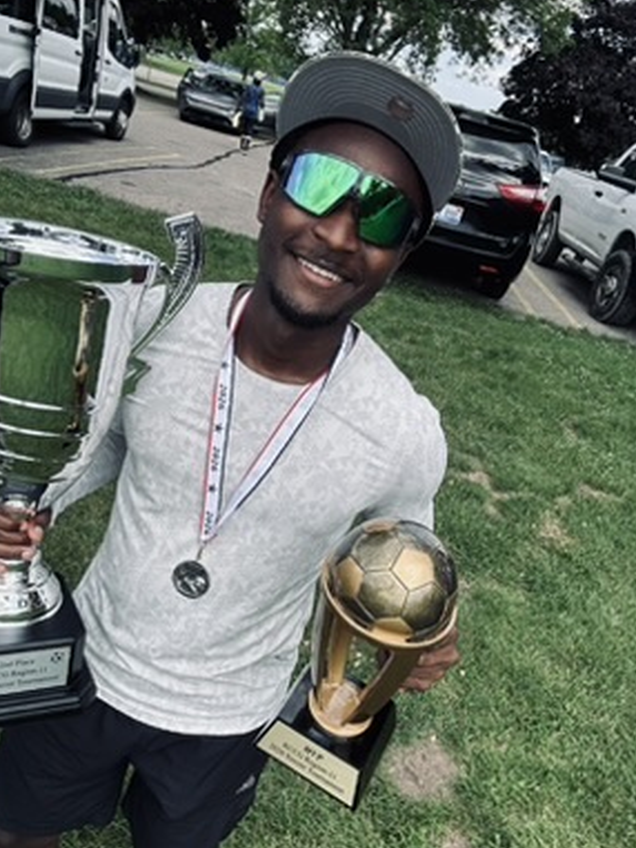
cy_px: 430
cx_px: 302
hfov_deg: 48.2
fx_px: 710
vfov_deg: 61.6
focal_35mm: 29
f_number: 1.9
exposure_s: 1/443
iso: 25
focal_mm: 2.69
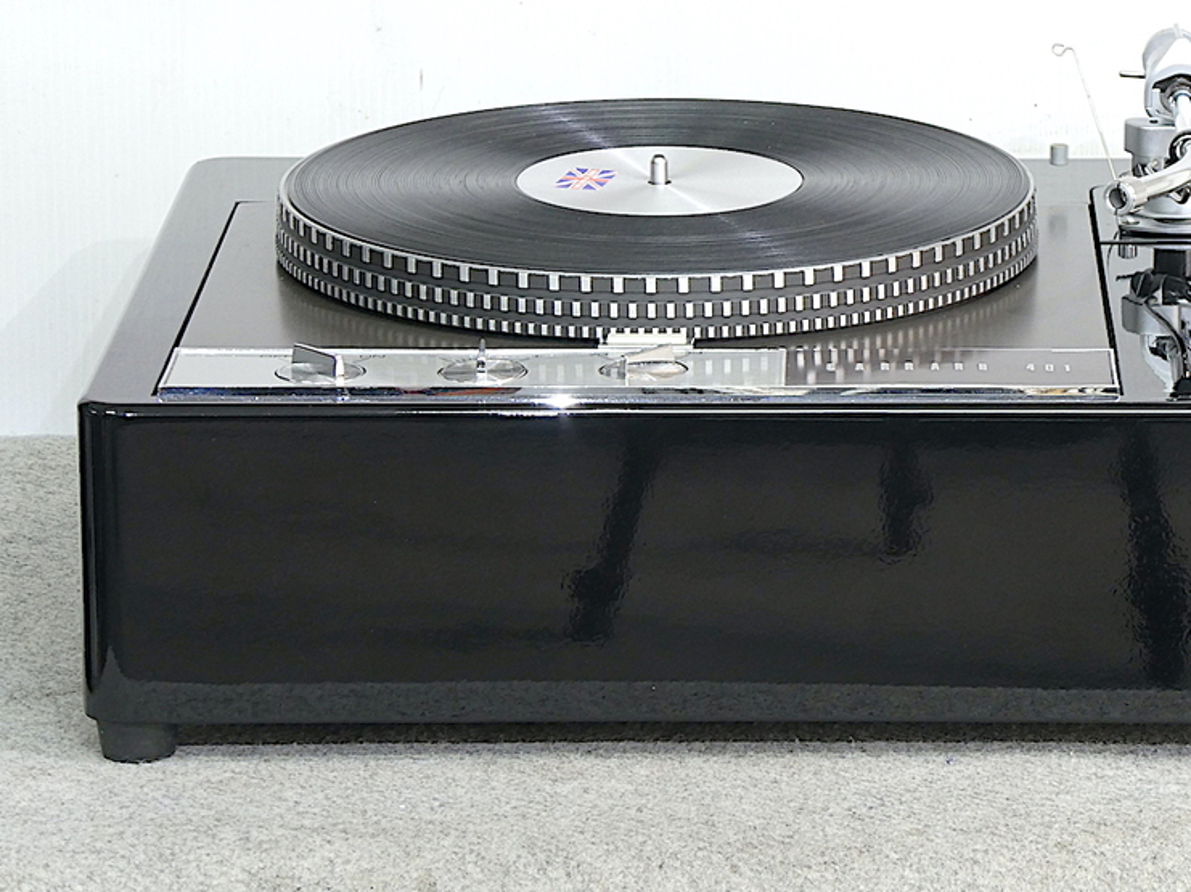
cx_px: 747
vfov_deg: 8.5
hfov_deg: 11.3
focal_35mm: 175
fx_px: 6018
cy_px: 381
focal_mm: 24.2
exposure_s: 1/5
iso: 200
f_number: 5.3
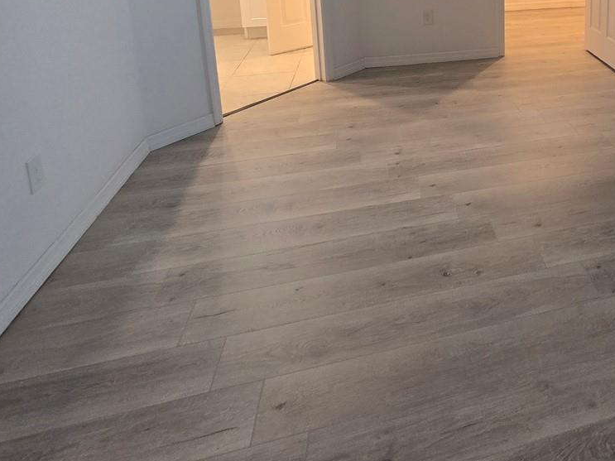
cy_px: -3
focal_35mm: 28
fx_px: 497
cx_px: 545
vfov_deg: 42.7
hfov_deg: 55.6
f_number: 2.2
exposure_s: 1/60
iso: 250
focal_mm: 2.2
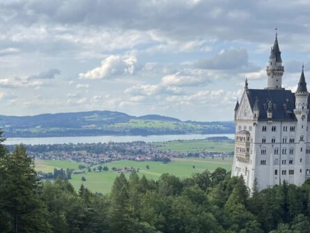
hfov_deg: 32.1
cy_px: 173
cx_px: 178
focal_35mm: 60
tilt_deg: -7.0
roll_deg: -0.7
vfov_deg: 24.2
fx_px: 537
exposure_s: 1/2755
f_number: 1.6
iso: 50
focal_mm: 5.1
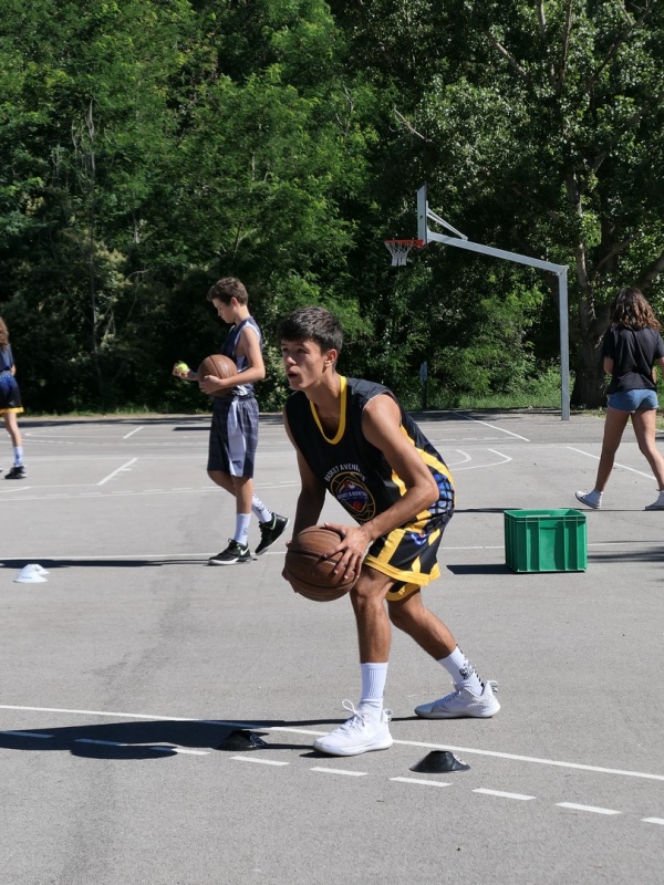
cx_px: 332
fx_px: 2583
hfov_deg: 14.6
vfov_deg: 19.4
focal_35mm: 101
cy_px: 442
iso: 125
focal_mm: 26.4
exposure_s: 1/1600
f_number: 3.5
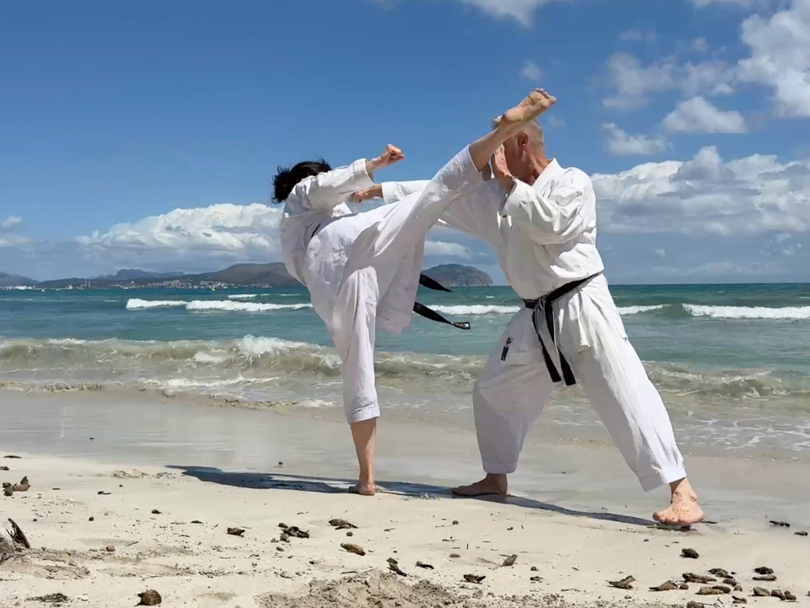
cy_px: 304
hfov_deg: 71.6
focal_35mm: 24
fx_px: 562
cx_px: 405
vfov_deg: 56.8
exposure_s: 1/14286
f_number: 1.78
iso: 80
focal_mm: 6.76
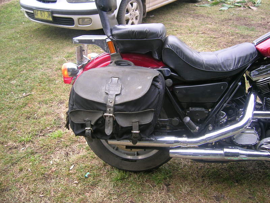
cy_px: 102
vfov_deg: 40.7
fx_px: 273
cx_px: 135
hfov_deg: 52.6
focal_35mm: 35
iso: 50
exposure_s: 1/62.7
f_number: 2.8
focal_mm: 5.4
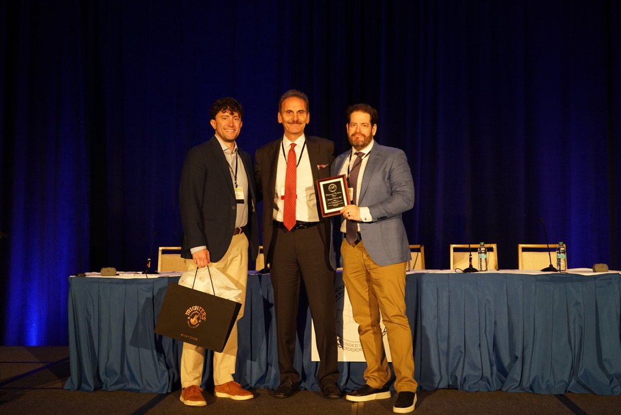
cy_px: 208
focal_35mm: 48
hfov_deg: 41.1
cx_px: 310
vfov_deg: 28.1
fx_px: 828
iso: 1600
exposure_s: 1/40
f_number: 5.6
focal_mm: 48
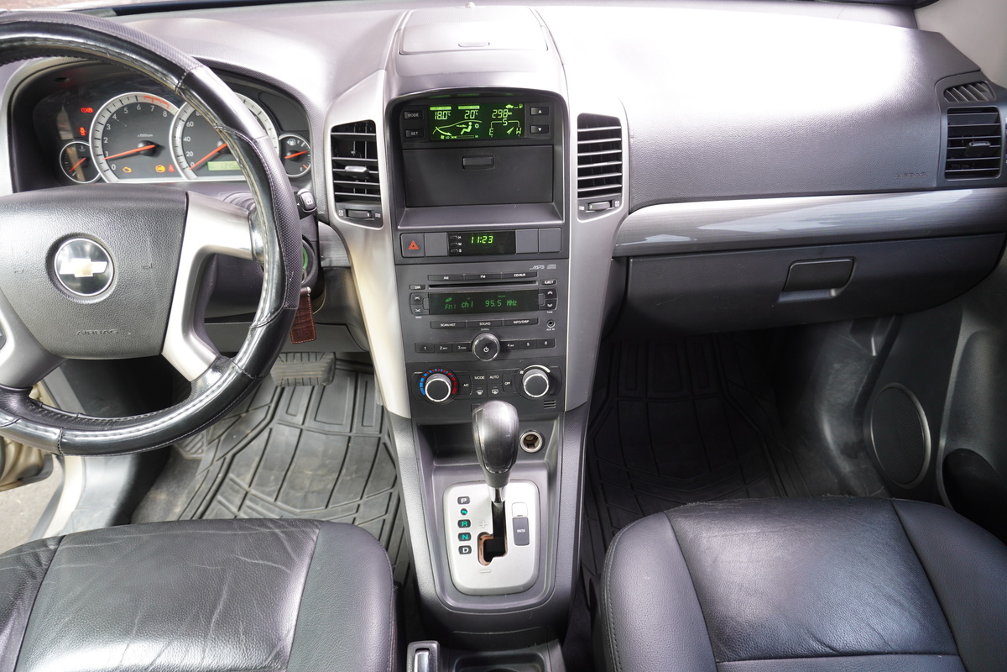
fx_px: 671
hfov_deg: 73.7
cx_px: 504
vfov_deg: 53.1
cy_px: 336
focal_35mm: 24
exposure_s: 1/13
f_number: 3.5
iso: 200
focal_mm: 16
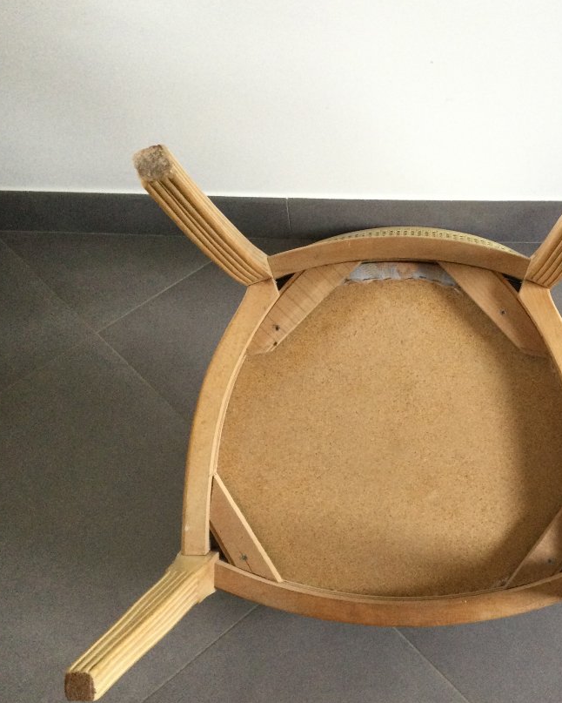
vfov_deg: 40.9
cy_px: 432
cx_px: 379
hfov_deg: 33.1
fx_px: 935
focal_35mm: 45
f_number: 2.4
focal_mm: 3.3
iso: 160
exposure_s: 1/33
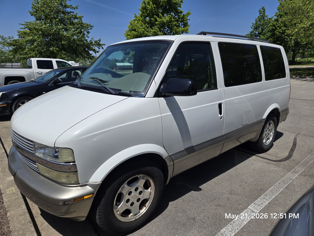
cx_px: 157
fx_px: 209
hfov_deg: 73.9
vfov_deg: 58.9
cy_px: 118
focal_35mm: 23
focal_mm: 5.4
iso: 25
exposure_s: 1/3502
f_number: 1.8
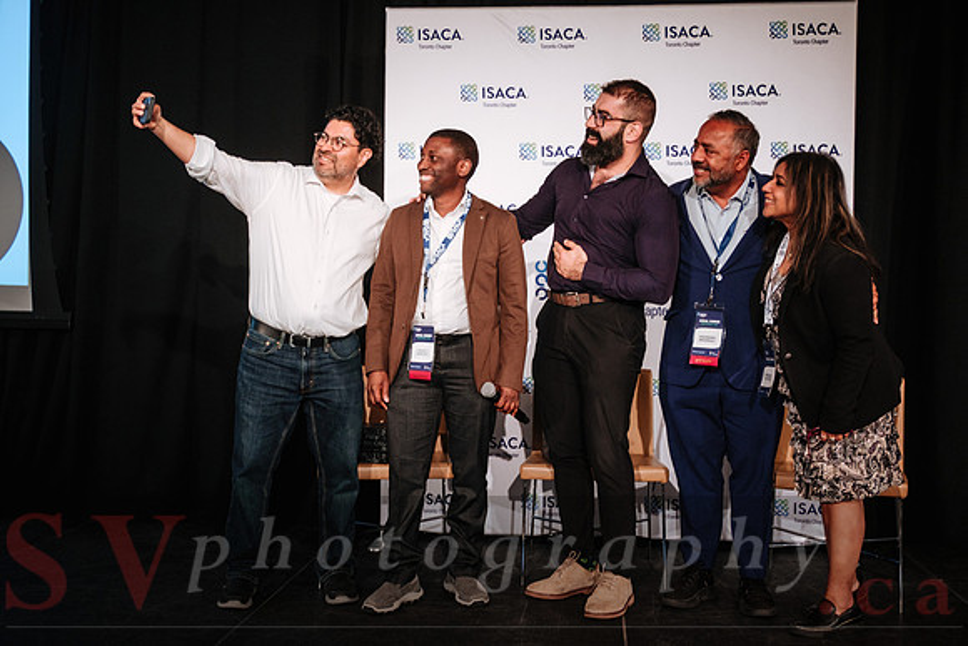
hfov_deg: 49.4
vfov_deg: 34.1
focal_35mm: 39
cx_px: 484
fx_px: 1052
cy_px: 323
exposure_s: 1/100
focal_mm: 21.3
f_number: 2.8
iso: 800
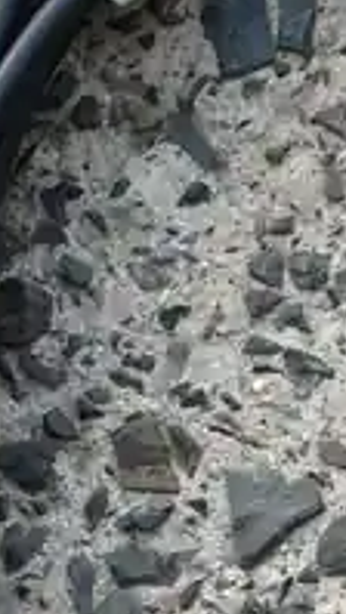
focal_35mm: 191
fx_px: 3114
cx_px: 735
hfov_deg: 6.2
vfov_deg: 11.3
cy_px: 370
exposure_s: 1/40
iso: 50
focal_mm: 4.28
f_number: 2.4
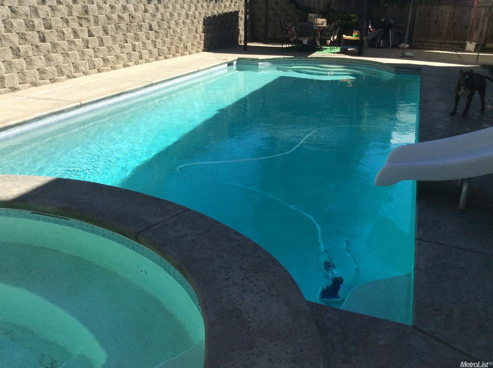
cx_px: 246
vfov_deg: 44.0
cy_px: 184
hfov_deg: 56.9
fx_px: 455
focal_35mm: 32
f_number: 2.4
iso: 32
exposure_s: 1/1466
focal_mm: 3.3
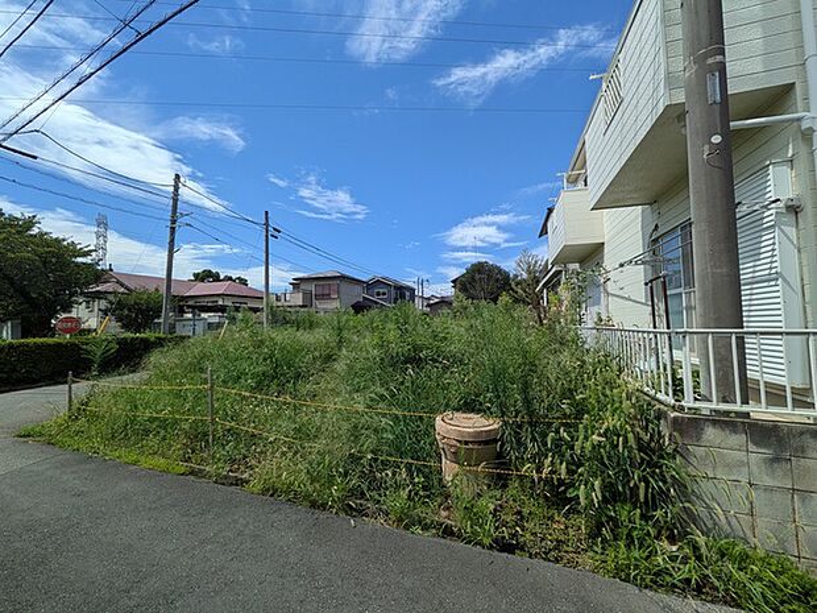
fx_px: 330
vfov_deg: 85.7
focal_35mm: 14
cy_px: 306
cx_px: 408
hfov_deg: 102.1
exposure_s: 1/2294
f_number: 2.2
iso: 49
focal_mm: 1.83
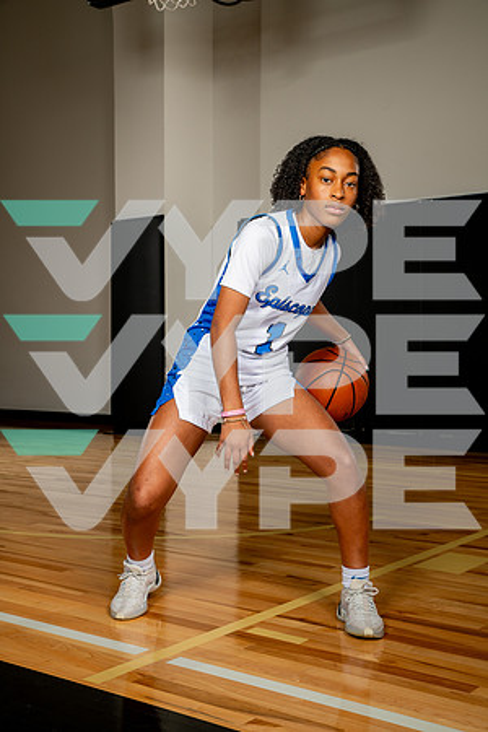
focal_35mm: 48
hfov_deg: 28.1
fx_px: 976
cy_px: 366
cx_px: 244
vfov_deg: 41.1
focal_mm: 48
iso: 250
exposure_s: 1/500
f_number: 8
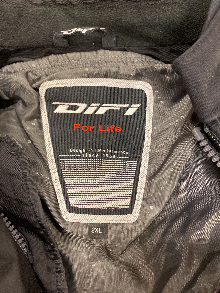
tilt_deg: -84.2
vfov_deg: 67.3
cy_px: 146
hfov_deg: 53.1
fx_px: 220
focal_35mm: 26
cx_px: 110
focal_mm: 4.25
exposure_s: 1/33
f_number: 1.8
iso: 400
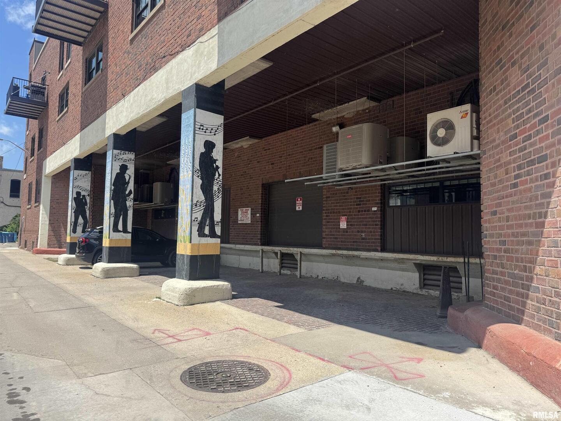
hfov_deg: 71.6
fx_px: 389
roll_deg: -1.4
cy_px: 210
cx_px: 280
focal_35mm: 24
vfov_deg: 56.8
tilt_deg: +3.6
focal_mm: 6.76
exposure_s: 1/3247
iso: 80
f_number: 1.78
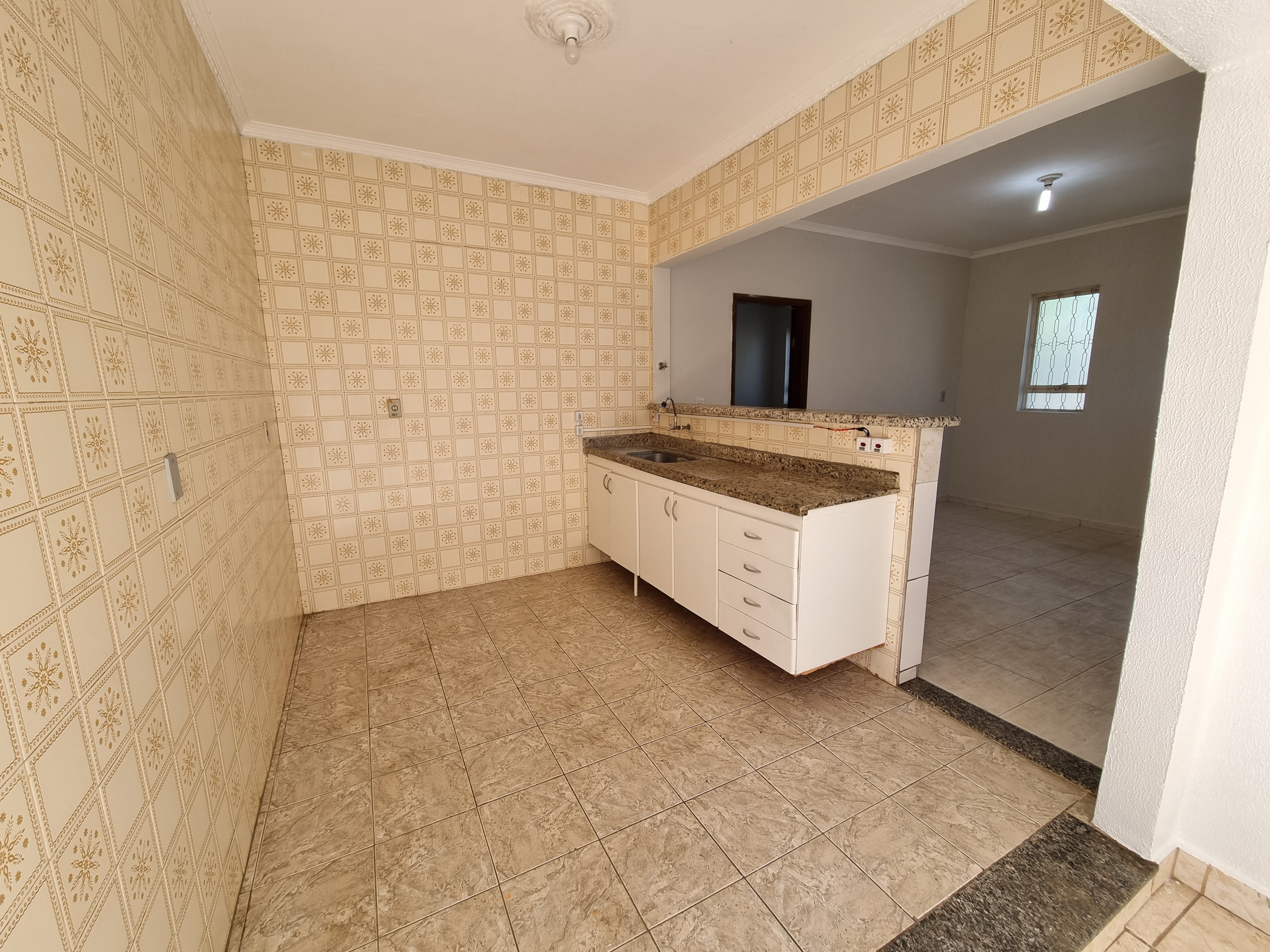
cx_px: 635
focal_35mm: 13
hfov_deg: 106.2
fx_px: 477
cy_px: 476
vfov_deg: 89.9
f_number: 2.2
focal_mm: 2.2
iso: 64
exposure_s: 1/120
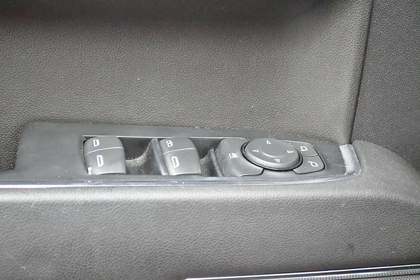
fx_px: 805
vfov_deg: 19.7
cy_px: 140
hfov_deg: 29.2
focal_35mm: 69
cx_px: 210
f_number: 5.3
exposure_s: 1/100
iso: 25600
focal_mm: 46
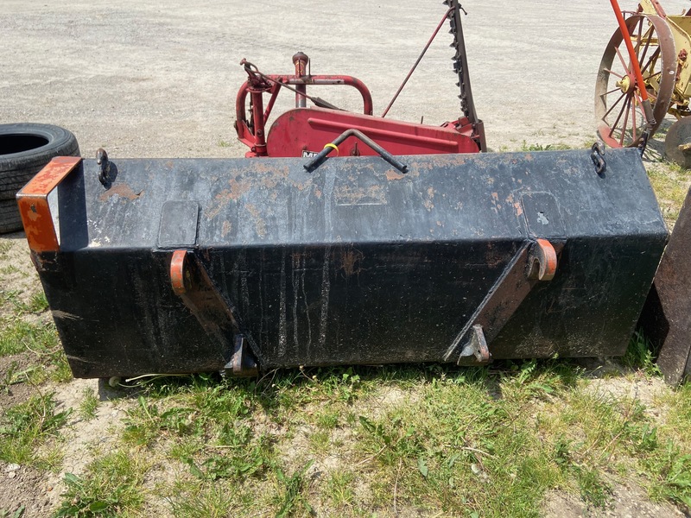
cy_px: 259
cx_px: 346
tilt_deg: -31.9
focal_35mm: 26
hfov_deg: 67.3
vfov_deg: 53.1
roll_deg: +1.8
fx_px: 519
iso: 32
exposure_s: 1/2890
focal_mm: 4.25
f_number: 1.8
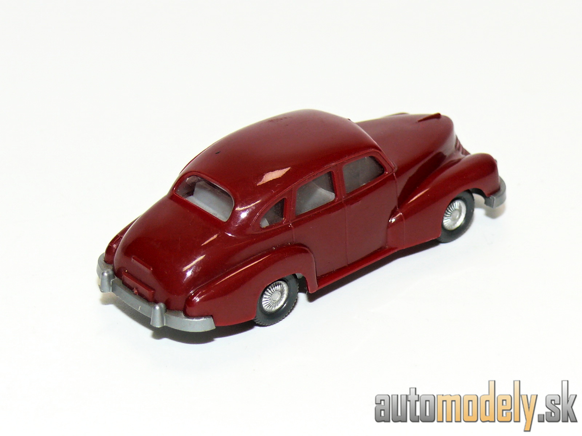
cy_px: 218
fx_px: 2253
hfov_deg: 14.7
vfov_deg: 11.1
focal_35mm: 134
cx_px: 291
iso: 100
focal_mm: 15.9
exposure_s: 1/30
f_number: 4
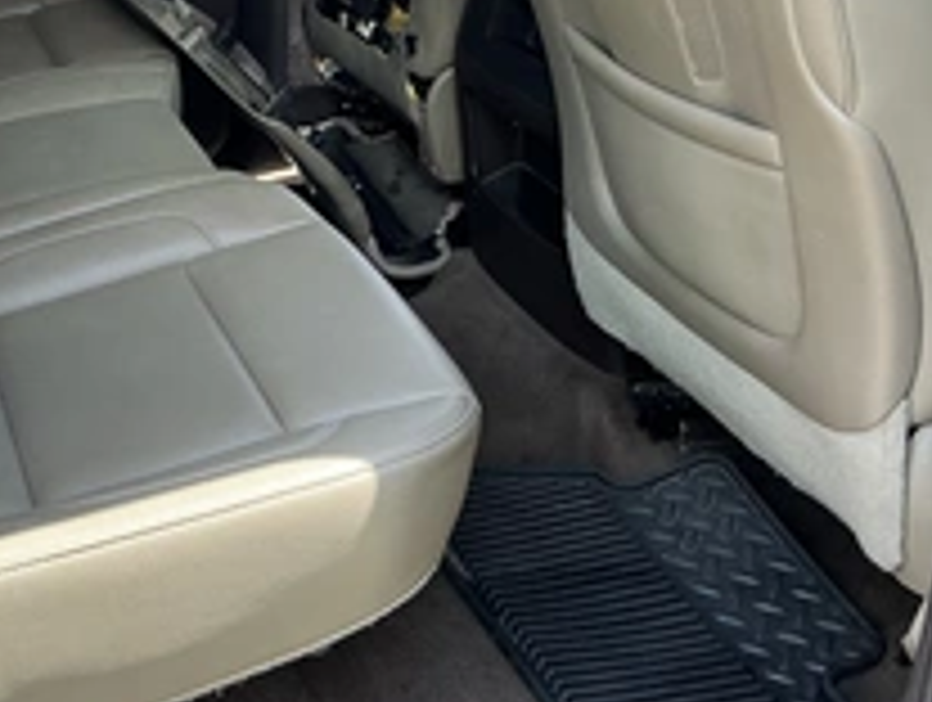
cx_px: 230
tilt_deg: -25.6
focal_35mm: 54
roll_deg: +0.1
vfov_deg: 27.1
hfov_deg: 34.7
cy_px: 292
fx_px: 1456
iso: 25
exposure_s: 1/122
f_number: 1.8
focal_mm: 3
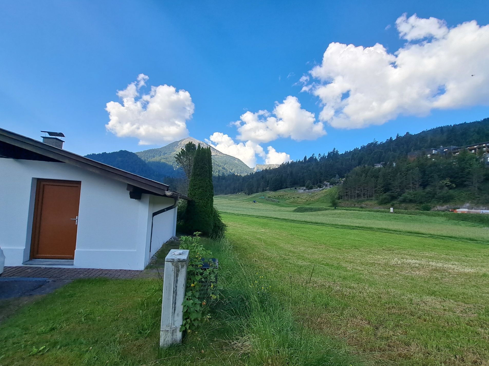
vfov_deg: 85.6
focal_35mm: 14
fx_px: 198
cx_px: 255
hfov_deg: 102.0
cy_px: 193
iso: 50
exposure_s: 1/1122
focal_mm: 1.74
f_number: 2.2
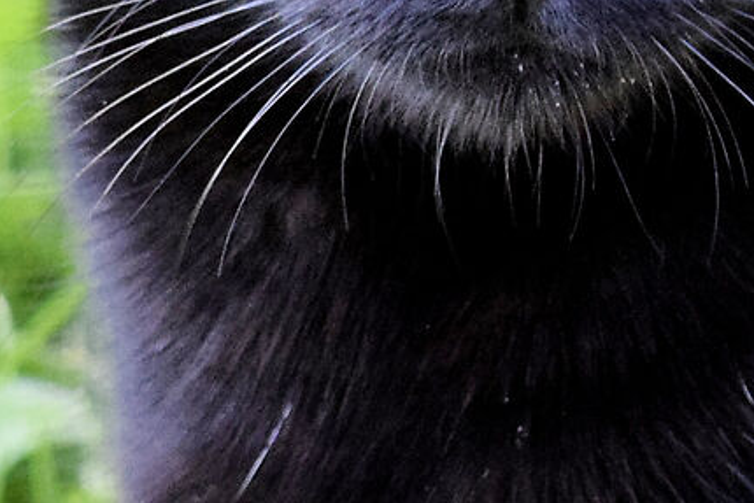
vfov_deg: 0.5
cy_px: -282
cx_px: 531
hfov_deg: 0.8
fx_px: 52585
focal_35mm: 2510
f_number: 5.6
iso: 3200
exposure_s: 1/400
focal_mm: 300
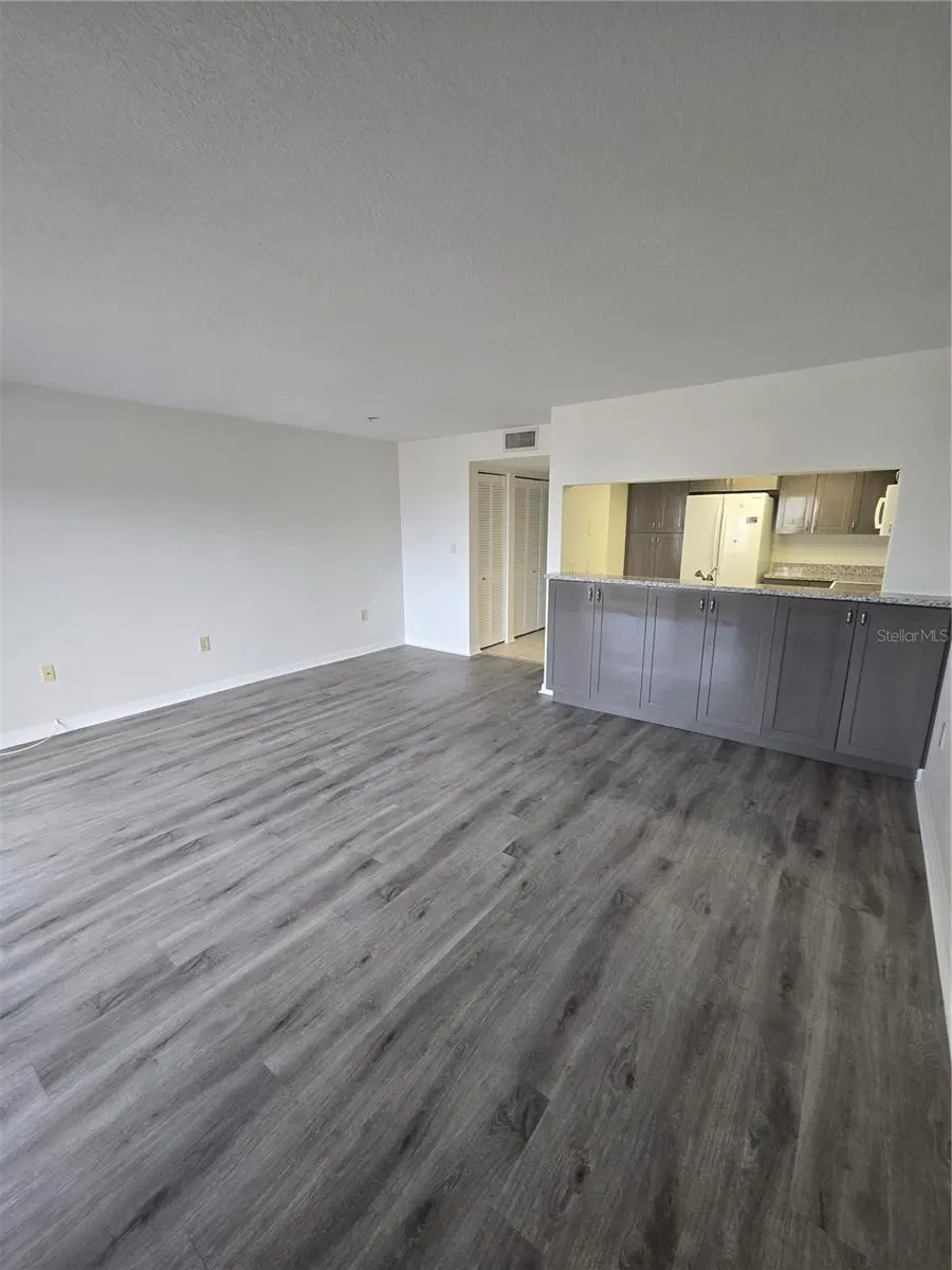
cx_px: 476
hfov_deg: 89.9
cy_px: 635
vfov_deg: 106.2
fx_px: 477
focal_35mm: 13
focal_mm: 2.2
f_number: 2.2
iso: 160
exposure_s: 1/60
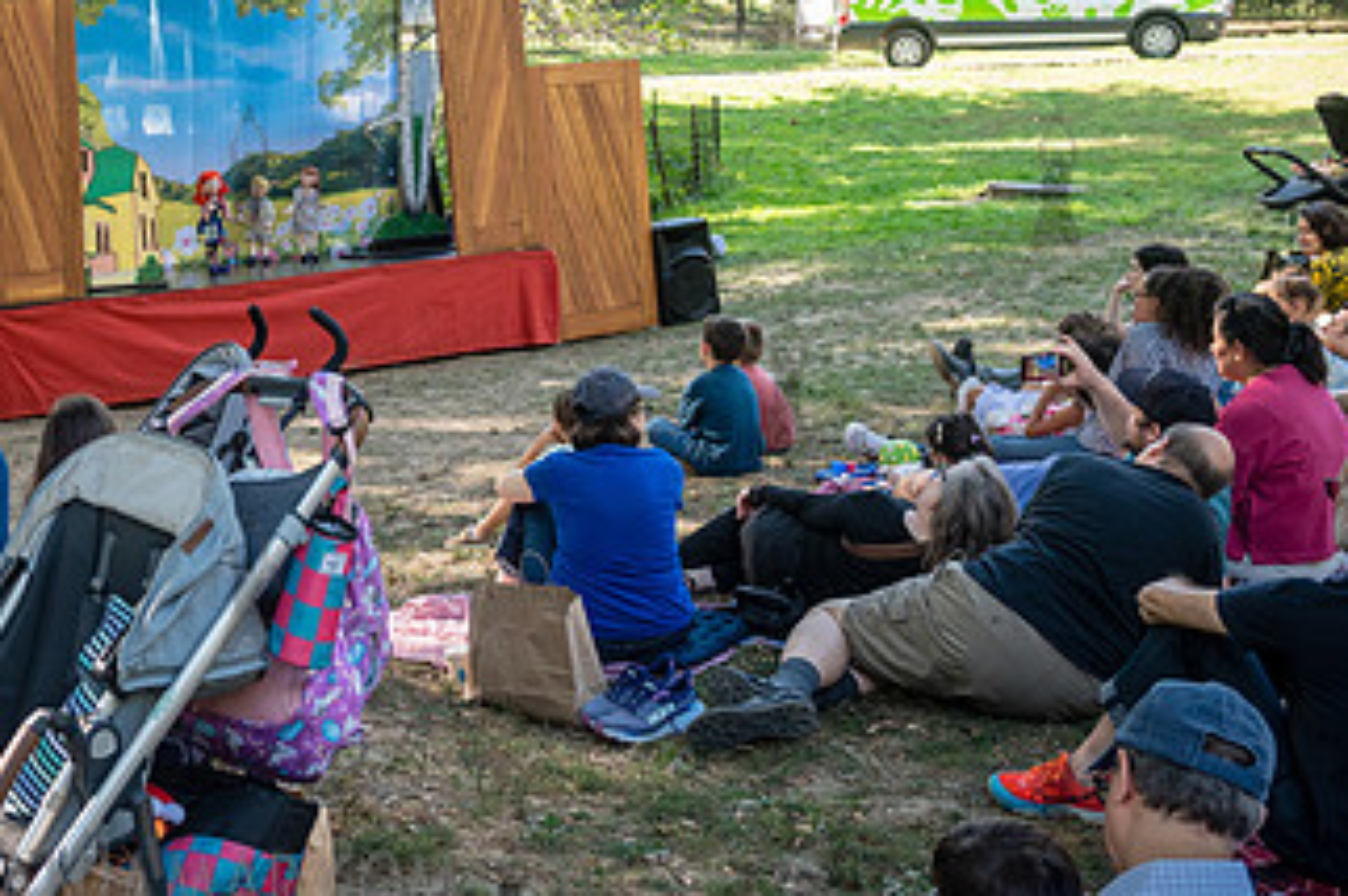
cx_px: 243
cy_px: 176
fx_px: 2095
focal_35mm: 56
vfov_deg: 23.8
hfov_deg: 34.4
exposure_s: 1/400
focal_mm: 31
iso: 1000
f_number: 4.5
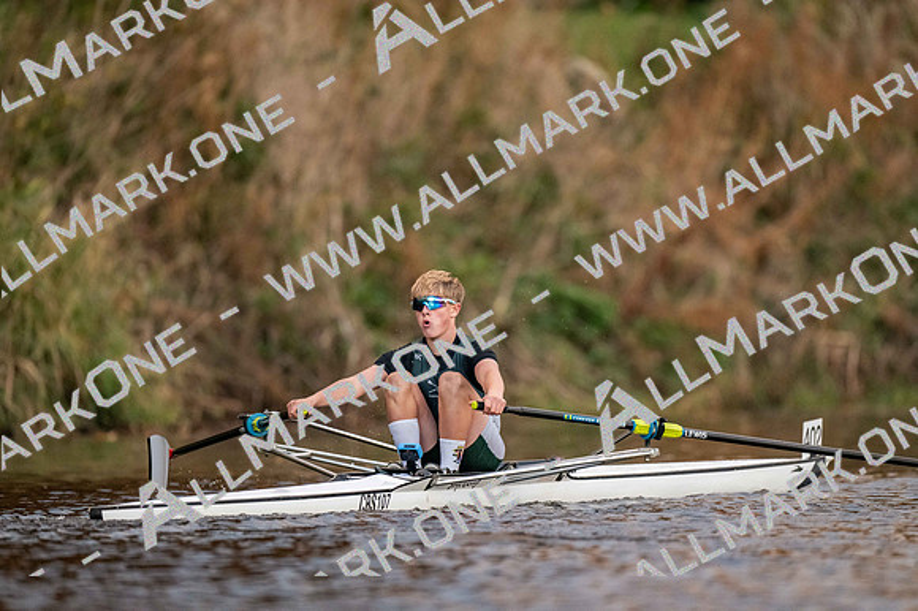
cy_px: 306
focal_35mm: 600
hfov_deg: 3.4
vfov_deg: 2.3
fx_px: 15294
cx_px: 459
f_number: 4
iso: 5600
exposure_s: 1/2000
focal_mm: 600
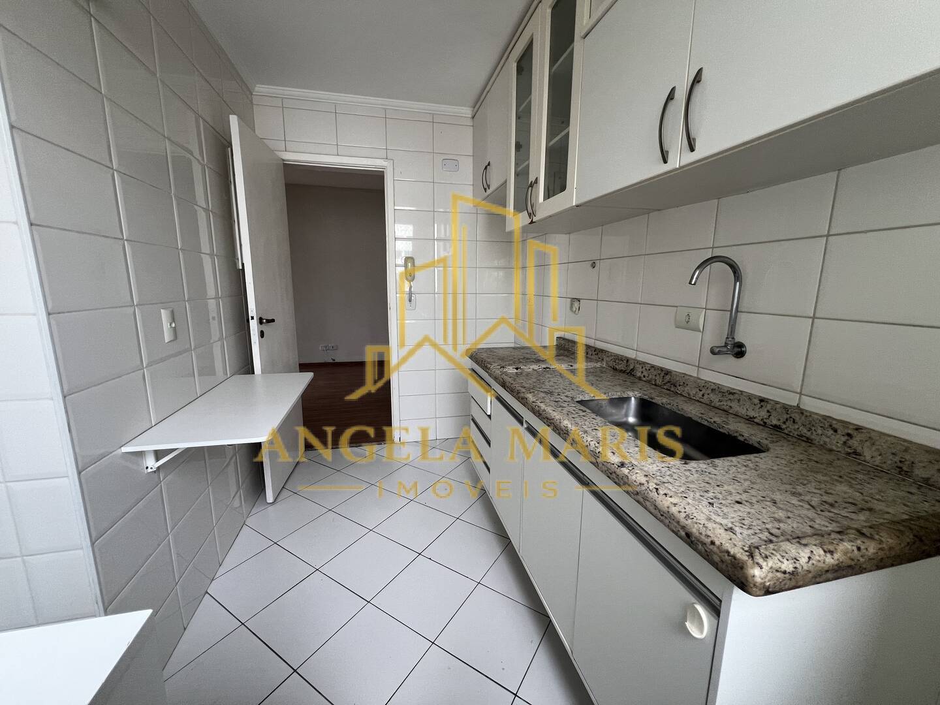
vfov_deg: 89.9
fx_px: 353
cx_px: 470
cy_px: 352
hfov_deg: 106.2
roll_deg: -0.4
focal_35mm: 13
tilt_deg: -9.7
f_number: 1.8
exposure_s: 1/99
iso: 80
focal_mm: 1.57
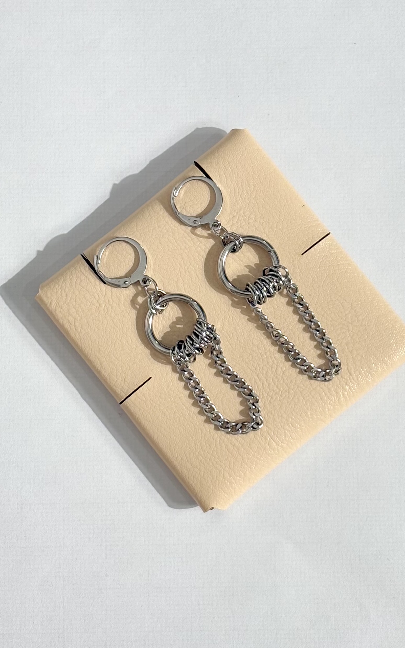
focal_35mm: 56
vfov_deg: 36.3
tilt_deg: -83.7
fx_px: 989
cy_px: 320
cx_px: 230
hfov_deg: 23.1
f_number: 1.6
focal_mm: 5.96
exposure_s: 1/112
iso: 40
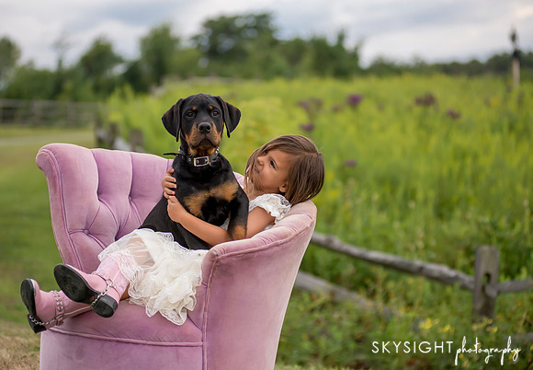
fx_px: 1390
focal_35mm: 93
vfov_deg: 15.1
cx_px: 244
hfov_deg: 21.7
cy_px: 188
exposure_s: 1/1250
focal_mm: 86
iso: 640
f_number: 2.8
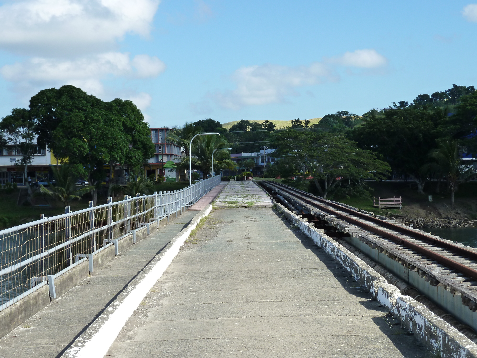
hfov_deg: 29.0
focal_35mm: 67
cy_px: 179
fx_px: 923
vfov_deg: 21.9
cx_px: 238
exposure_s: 1/400
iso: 125
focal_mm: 11
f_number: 4.1
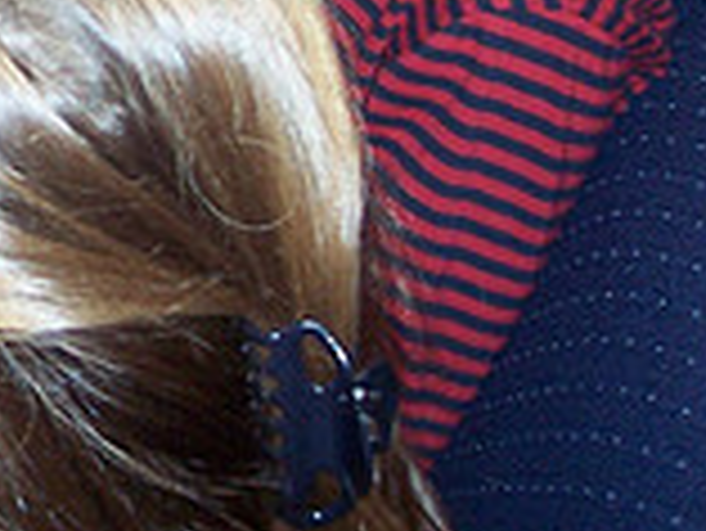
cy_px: -398
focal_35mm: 144
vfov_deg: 9.8
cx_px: -450
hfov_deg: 12.8
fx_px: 2939
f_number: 2.8
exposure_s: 1/60
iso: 140
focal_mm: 8
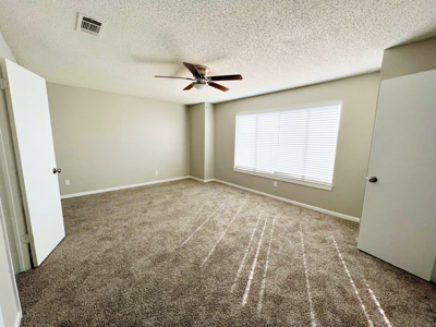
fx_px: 164
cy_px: 164
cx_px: 218
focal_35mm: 13
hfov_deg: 106.2
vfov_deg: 89.9
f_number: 1.8
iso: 40
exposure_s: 1/99
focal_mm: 1.57
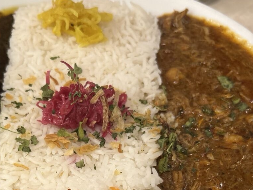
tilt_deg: -56.7
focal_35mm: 52
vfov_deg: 27.0
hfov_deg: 36.4
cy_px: 173
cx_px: 80
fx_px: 380
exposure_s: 1/50
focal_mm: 5.7
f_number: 1.5
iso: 125
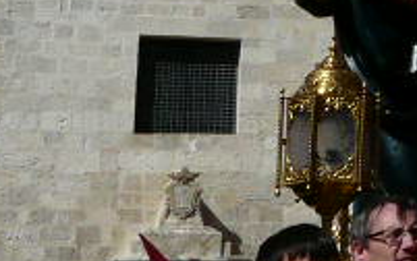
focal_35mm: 135
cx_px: 635
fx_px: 1536
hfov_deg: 14.4
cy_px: -128
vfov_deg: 9.5
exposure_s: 1/500
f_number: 8
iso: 100
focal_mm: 4.6
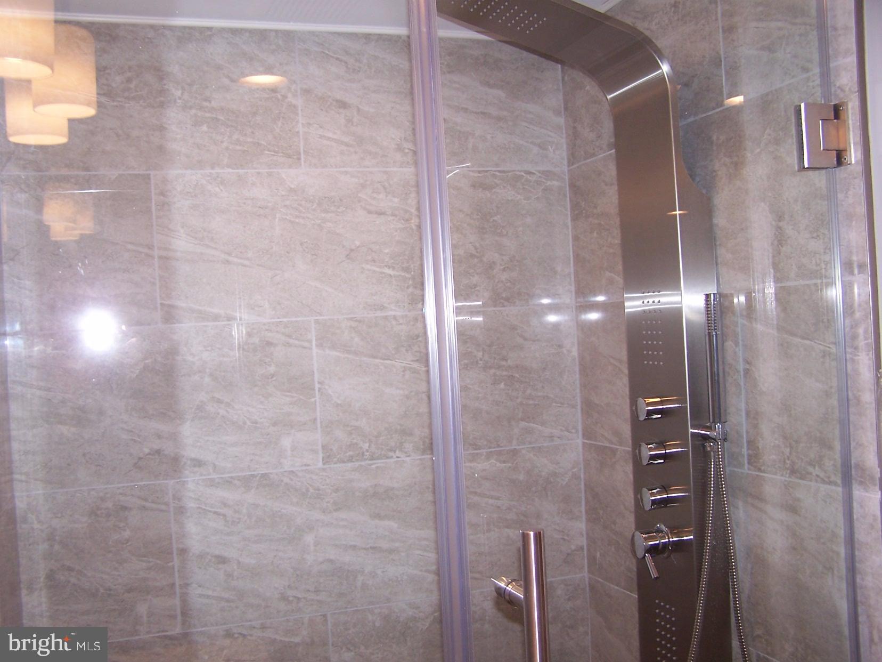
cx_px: 441
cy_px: 331
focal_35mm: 38
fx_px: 968
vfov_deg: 37.7
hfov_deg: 49.0
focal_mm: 6.3
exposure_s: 1/60
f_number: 2.8
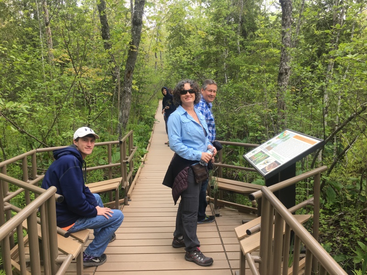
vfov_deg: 48.2
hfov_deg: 61.7
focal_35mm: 29
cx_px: 184
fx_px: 307
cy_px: 138
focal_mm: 4.15
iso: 25
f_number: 2.2
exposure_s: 1/299
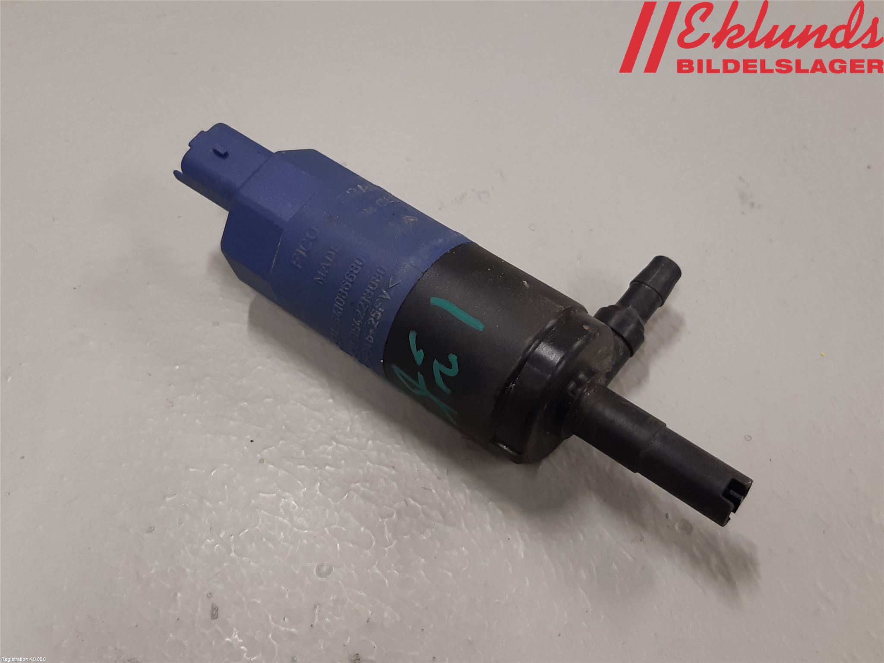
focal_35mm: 26
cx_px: 442
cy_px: 332
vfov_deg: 53.1
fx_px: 664
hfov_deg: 67.3
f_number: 1.7
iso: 100
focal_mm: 3.93
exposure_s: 1/50
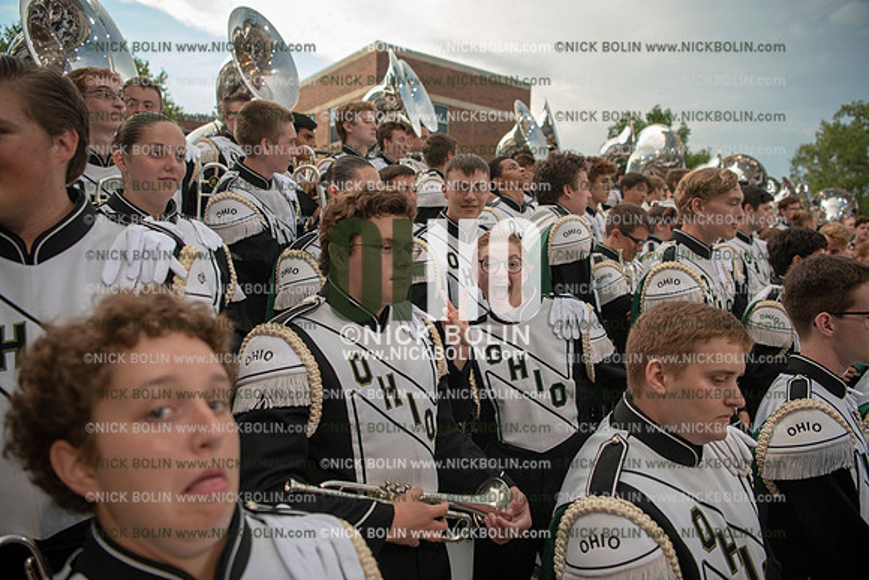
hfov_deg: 73.7
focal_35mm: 24
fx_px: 579
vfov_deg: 53.2
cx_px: 434
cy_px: 290
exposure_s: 1/125
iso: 800
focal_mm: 24
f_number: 3.2
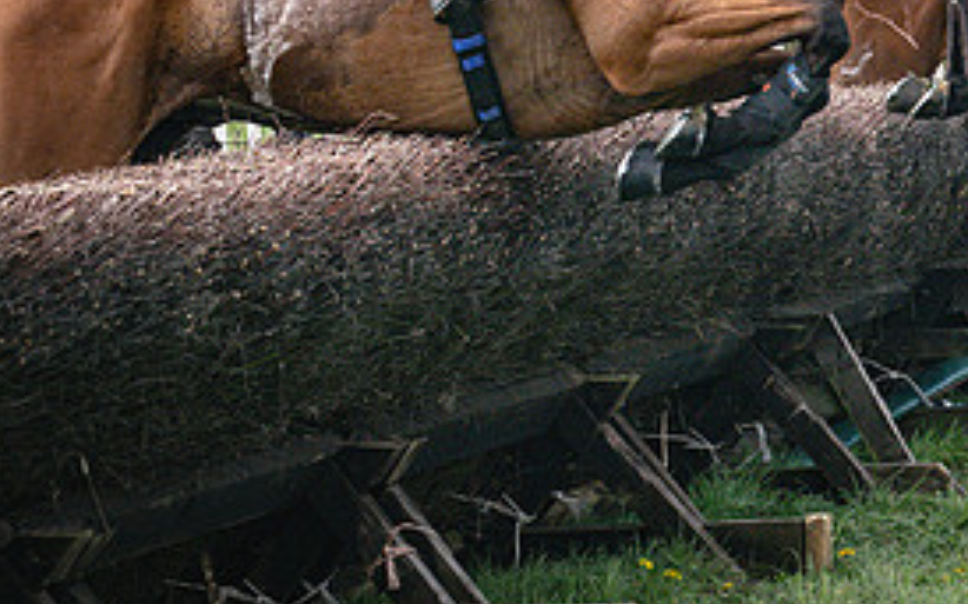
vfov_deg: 6.8
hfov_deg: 10.7
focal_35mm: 192
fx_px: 5063
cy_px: -179
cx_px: 1254
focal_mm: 70
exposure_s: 1/3200
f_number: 5
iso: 400
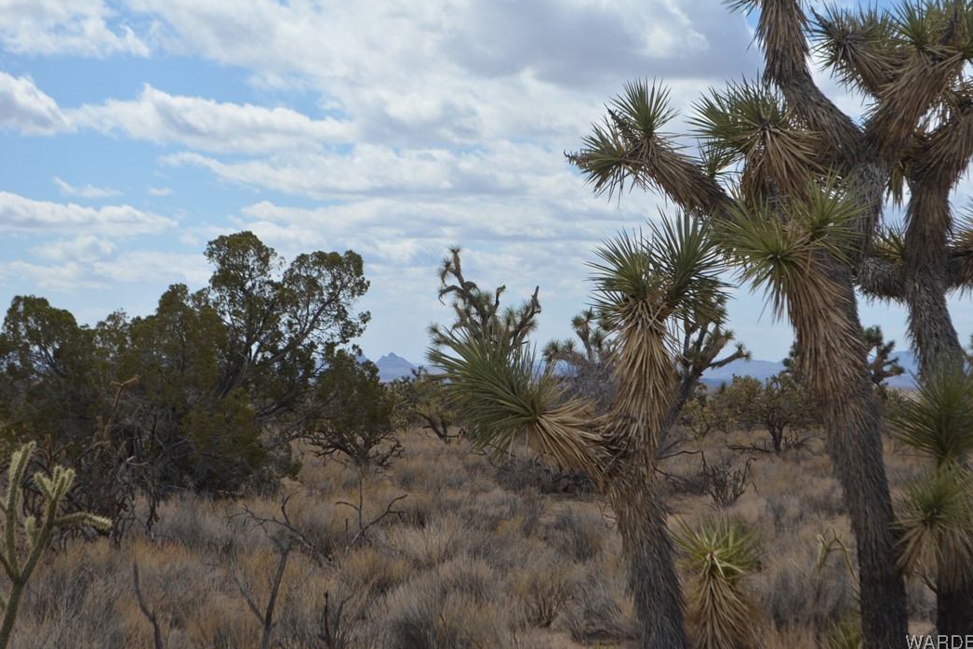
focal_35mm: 86
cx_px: 490
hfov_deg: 23.8
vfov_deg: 16.0
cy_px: 325
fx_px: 2312
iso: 400
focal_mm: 55
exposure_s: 1/2000
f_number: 8
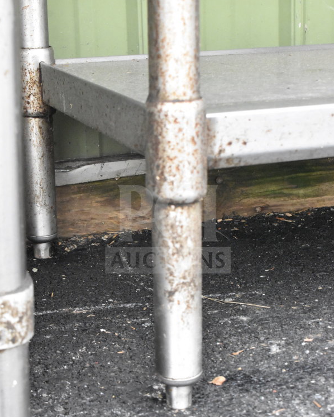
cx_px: 168
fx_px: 958
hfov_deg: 19.8
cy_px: 229
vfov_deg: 24.6
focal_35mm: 78
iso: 6400
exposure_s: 1/400
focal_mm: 45
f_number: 10
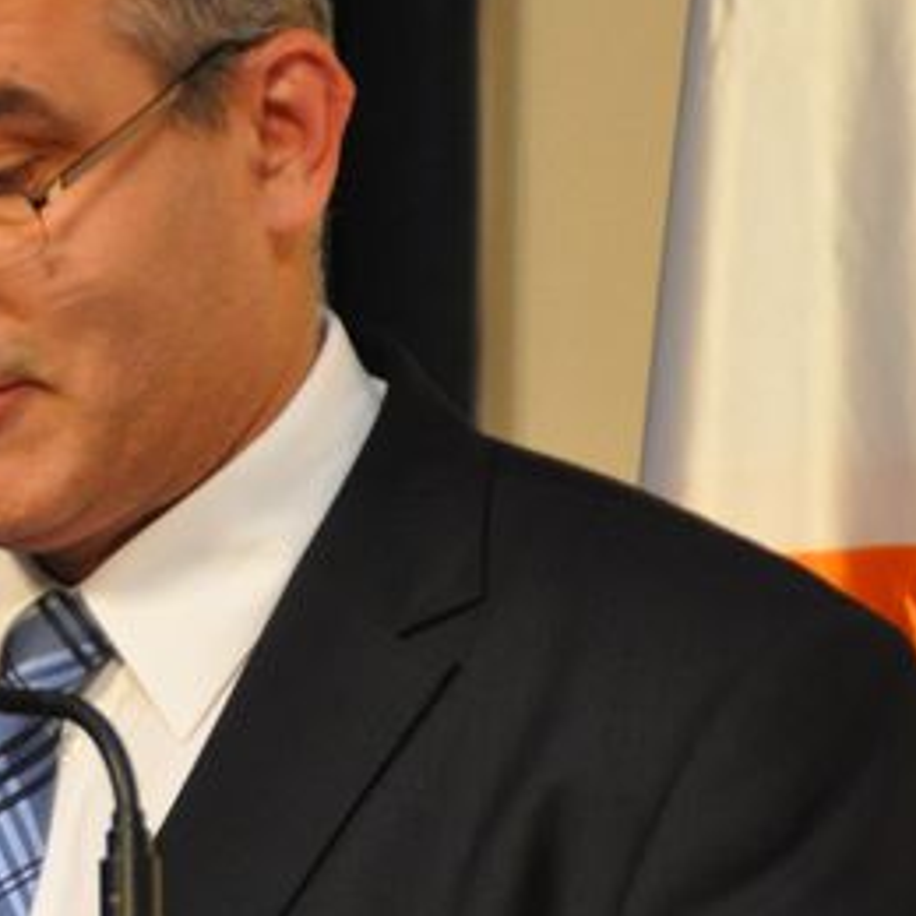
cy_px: 631
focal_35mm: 379
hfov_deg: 4.6
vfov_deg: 4.6
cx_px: -532
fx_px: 11347
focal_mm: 86
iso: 1600
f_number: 5.6
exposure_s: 1/80
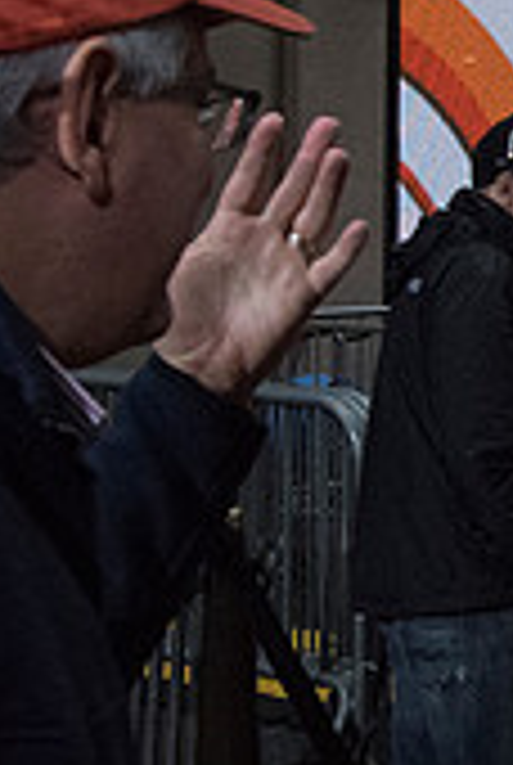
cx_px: 1251
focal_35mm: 109
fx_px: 2320
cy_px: 241
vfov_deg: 18.7
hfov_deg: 10.7
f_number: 11
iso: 10000
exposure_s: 1/500
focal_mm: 32
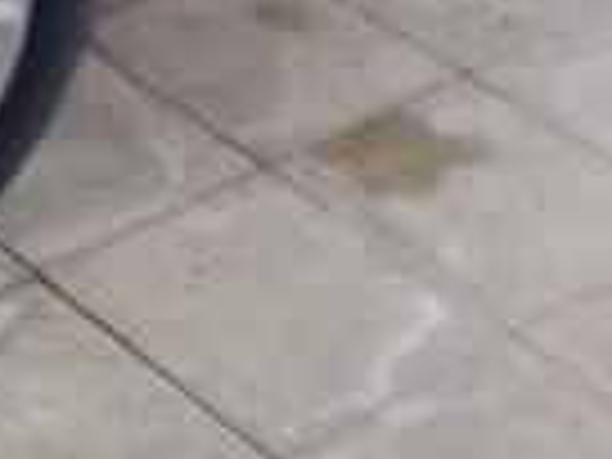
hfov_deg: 12.7
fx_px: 2652
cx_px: -202
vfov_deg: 9.0
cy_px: -619
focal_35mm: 150
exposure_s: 1/40
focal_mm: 3.3
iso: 64
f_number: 2.2
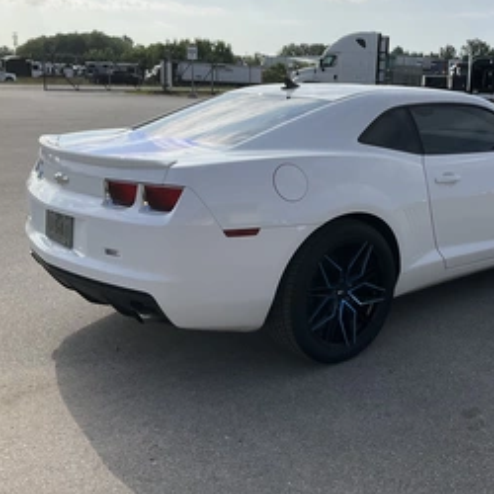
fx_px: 662
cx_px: 360
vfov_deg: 40.8
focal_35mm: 41
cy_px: 206
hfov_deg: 40.0
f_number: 1.8
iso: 25
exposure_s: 1/3125
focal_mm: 3
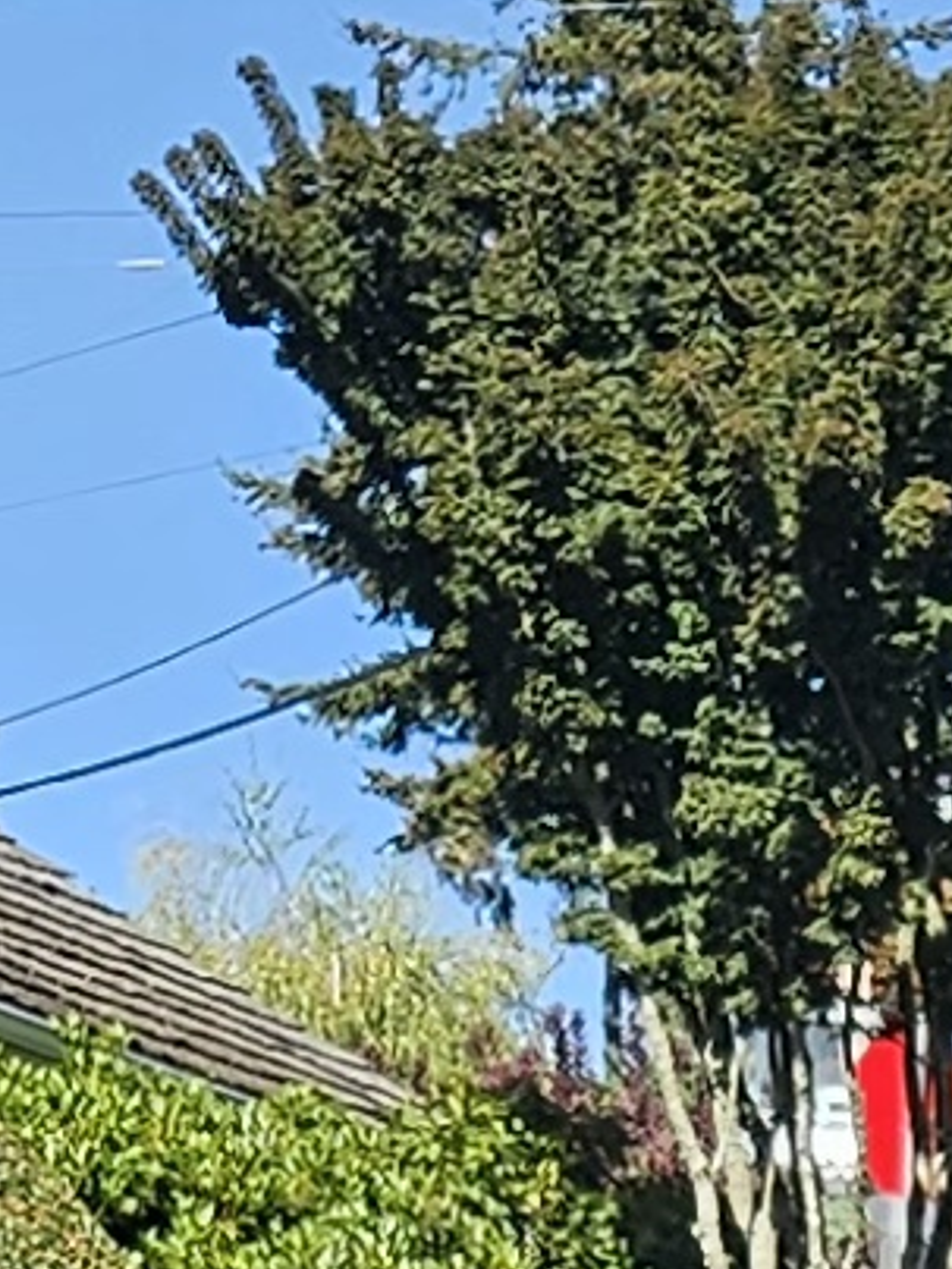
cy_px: 3628
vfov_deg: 7.7
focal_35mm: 228
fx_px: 8361
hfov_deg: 6.3
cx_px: 1948
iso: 25
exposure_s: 1/1067
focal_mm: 5.4
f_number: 1.8
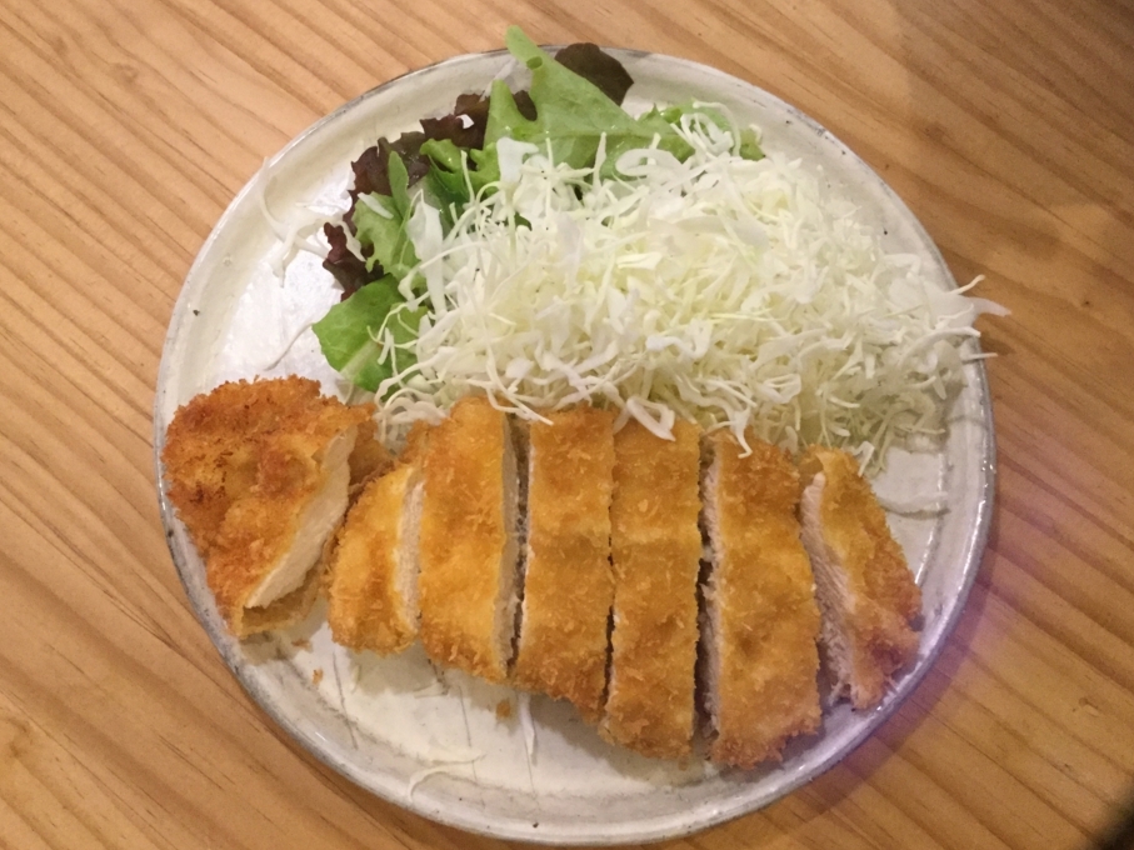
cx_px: 555
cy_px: 410
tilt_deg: -74.0
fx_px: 1146
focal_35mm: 35
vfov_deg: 40.7
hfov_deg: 52.6
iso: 160
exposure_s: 1/30
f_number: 2.4
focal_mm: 3.3
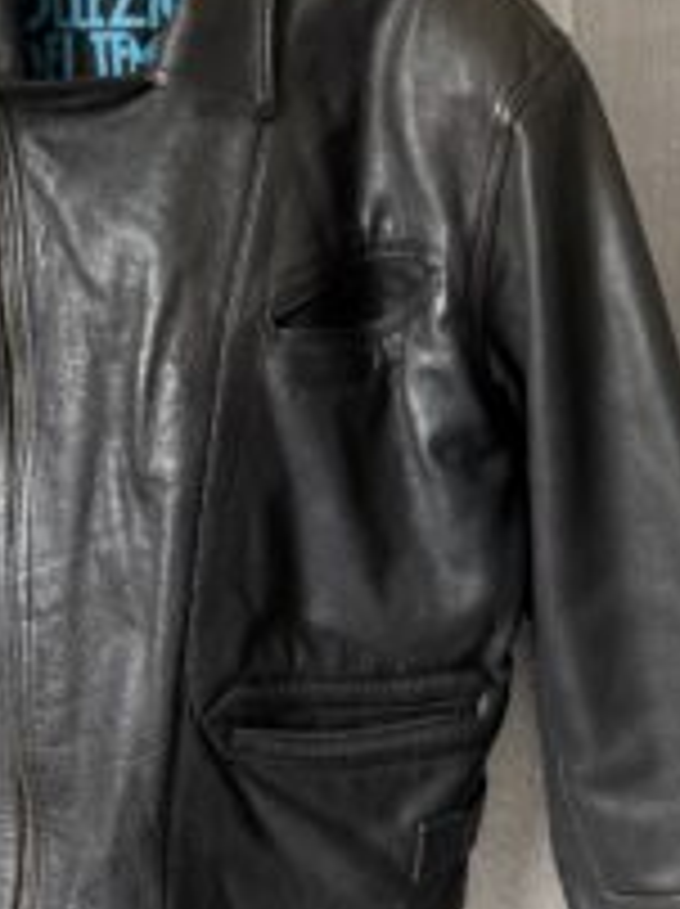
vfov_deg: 42.4
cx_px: 151
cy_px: 155
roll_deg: -2.0
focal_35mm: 42
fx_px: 1102
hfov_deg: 33.4
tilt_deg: +2.3
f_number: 1.78
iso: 200
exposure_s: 1/72
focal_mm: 6.76
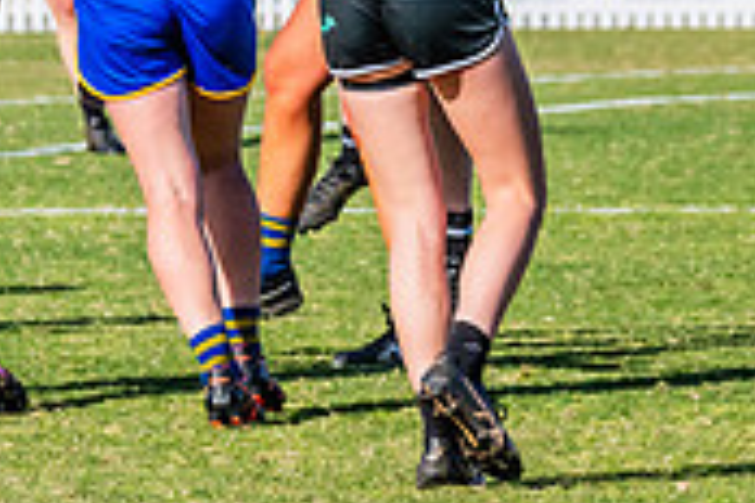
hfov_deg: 2.4
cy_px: -203
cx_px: 243
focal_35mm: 865
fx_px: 18140
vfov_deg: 1.6
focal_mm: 240
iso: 800
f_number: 10
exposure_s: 1/1600
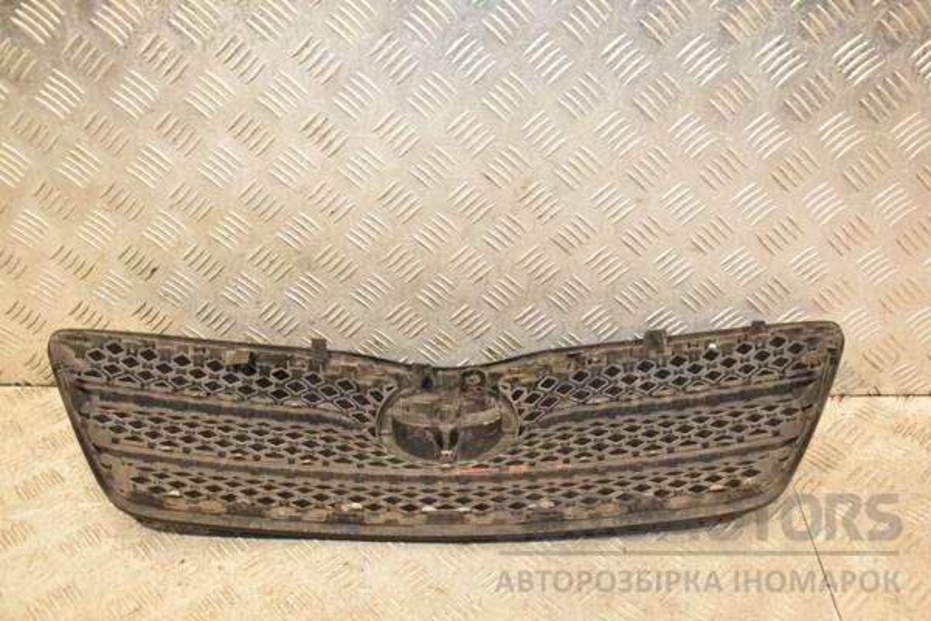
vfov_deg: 36.9
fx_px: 931
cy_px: 310
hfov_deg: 53.1
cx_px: 466
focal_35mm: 36
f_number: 5
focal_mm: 24
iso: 800
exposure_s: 1/125
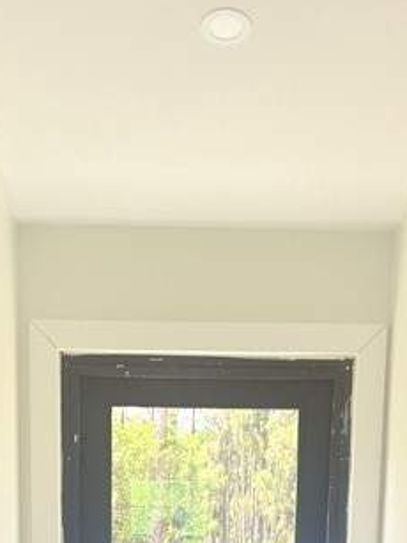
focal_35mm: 80
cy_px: 757
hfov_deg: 18.4
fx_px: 1255
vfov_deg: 21.4
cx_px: 188
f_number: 1.78
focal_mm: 6.76
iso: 80
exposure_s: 1/233
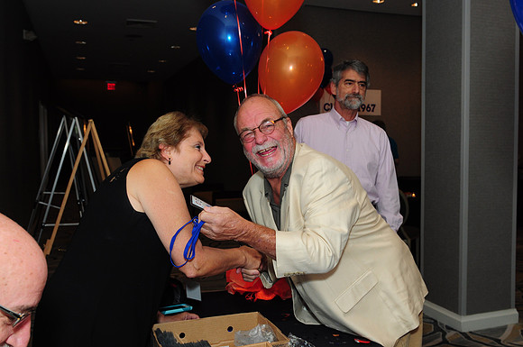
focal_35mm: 36
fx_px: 522
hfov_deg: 53.2
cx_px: 262
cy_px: 174
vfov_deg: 36.8
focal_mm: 24
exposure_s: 1/60
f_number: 5
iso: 500
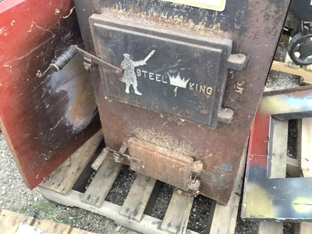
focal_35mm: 31
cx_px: 156
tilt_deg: -48.3
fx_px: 279
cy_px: 117
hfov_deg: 58.4
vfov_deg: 45.4
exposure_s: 1/60
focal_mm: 3.3
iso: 200
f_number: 2.4
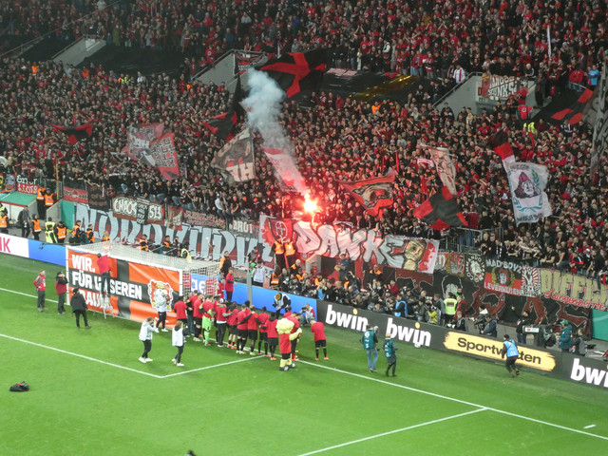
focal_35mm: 115
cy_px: 228
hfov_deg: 17.1
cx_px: 304
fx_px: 2020
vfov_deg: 12.9
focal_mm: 20.6
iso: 800
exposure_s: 1/80
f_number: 5.1
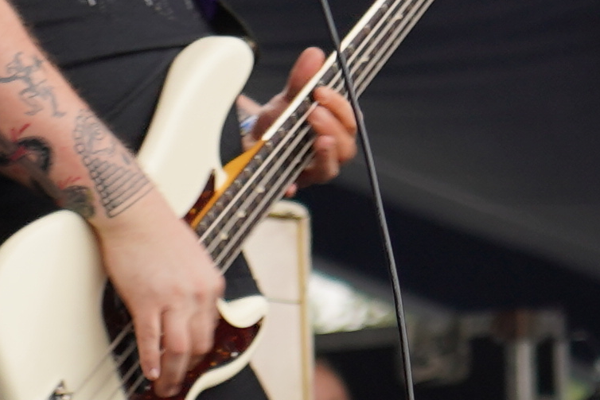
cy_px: -218
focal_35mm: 835
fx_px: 13918
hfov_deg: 2.5
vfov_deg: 1.6
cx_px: 398
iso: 100
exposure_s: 1/160
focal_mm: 105
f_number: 4
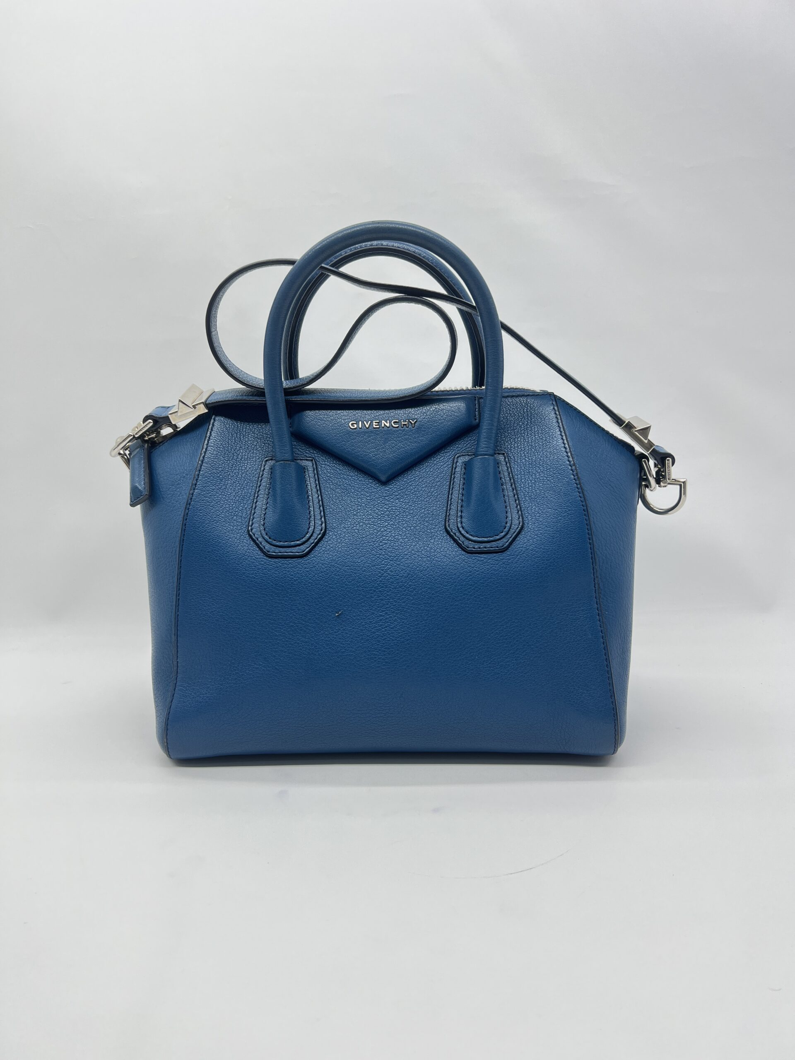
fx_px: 796
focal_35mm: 26
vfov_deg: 67.3
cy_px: 530
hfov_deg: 53.1
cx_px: 398
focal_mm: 5.7
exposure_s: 1/101
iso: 32
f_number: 1.5
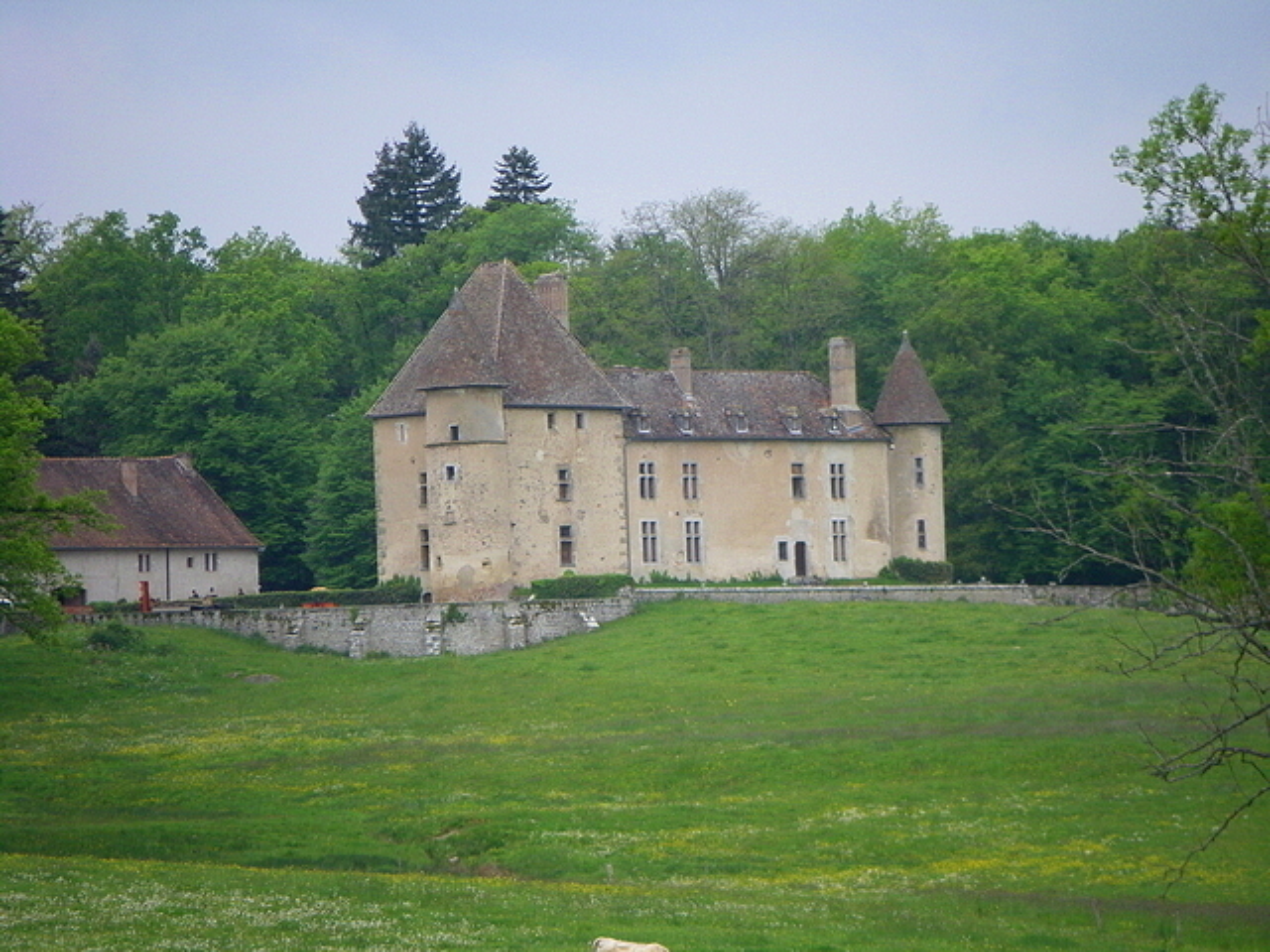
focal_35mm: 266
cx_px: 635
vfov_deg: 5.6
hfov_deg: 7.4
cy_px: 476
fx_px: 9759
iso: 200
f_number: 5.4
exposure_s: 1/250
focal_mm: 44.1
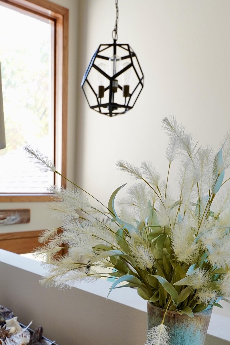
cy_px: 303
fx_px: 316
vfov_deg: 51.4
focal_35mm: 33
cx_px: 75
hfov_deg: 39.5
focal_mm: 11
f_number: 4
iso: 320
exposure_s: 1/60
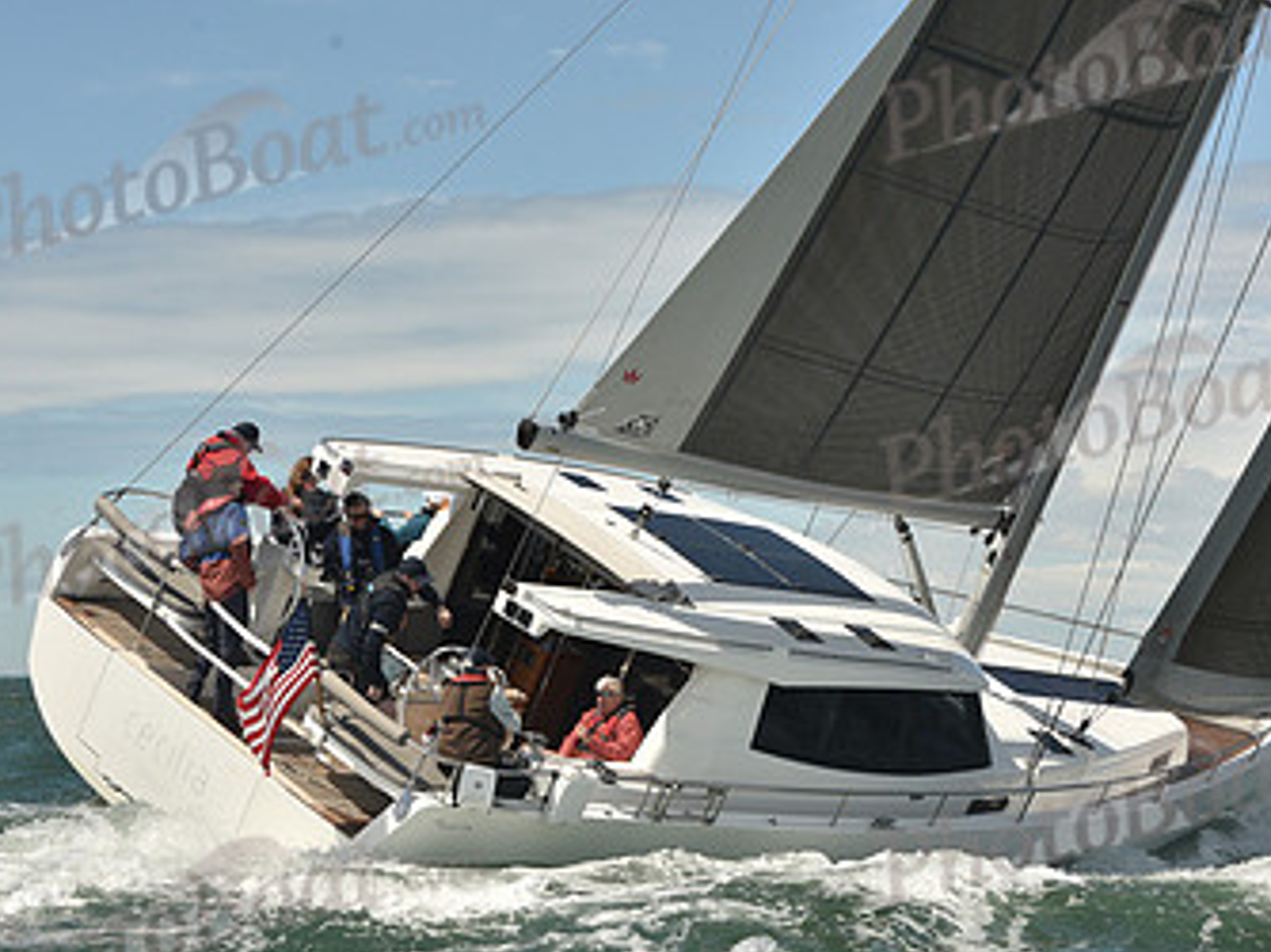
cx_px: 685
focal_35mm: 117
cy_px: 664
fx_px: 4293
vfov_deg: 12.6
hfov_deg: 16.8
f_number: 11
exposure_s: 1/800
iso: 320
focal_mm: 70
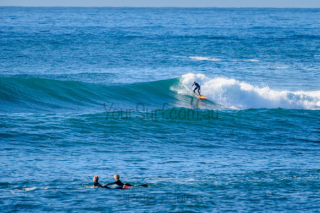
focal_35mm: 613
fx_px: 5452
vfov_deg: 2.2
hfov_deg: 3.4
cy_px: 91
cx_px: 196
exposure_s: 1/2000
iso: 220
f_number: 5.6
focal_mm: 500
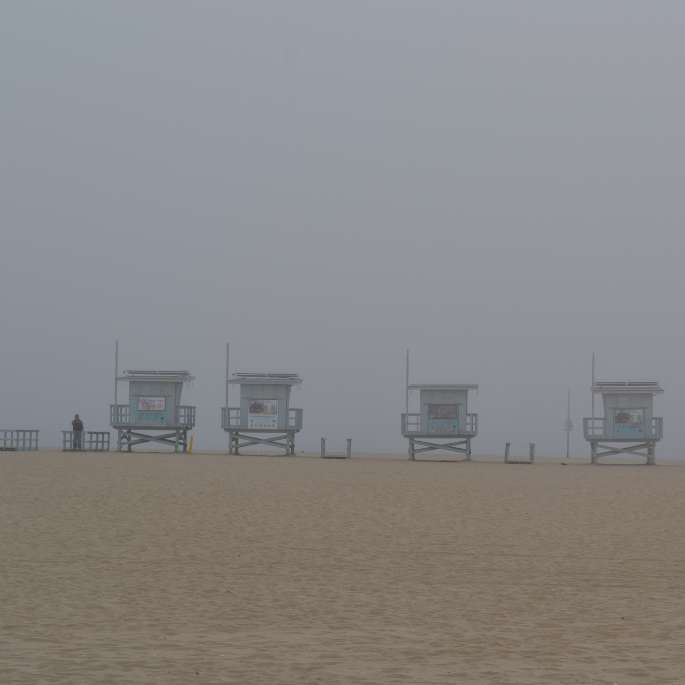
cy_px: 342
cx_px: 451
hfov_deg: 19.5
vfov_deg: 19.5
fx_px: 1993
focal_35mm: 89
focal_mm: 46
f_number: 7.1
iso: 100
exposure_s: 1/200
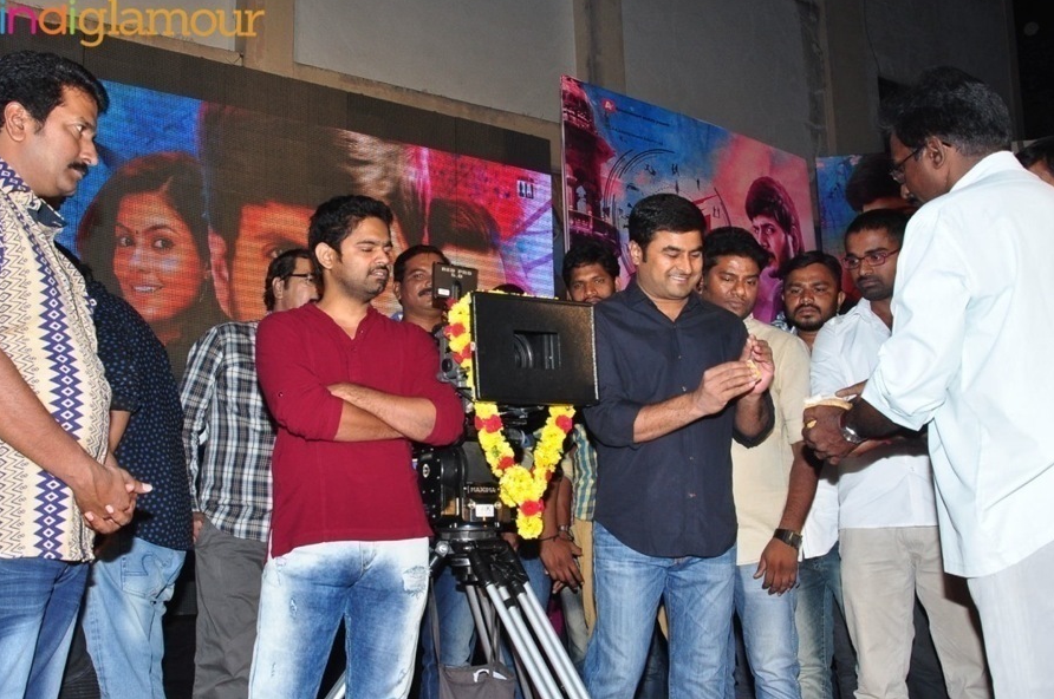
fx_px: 1082
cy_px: 375
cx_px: 513
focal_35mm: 37
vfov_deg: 35.8
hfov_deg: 51.9
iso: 640
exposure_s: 1/125
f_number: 10
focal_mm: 22
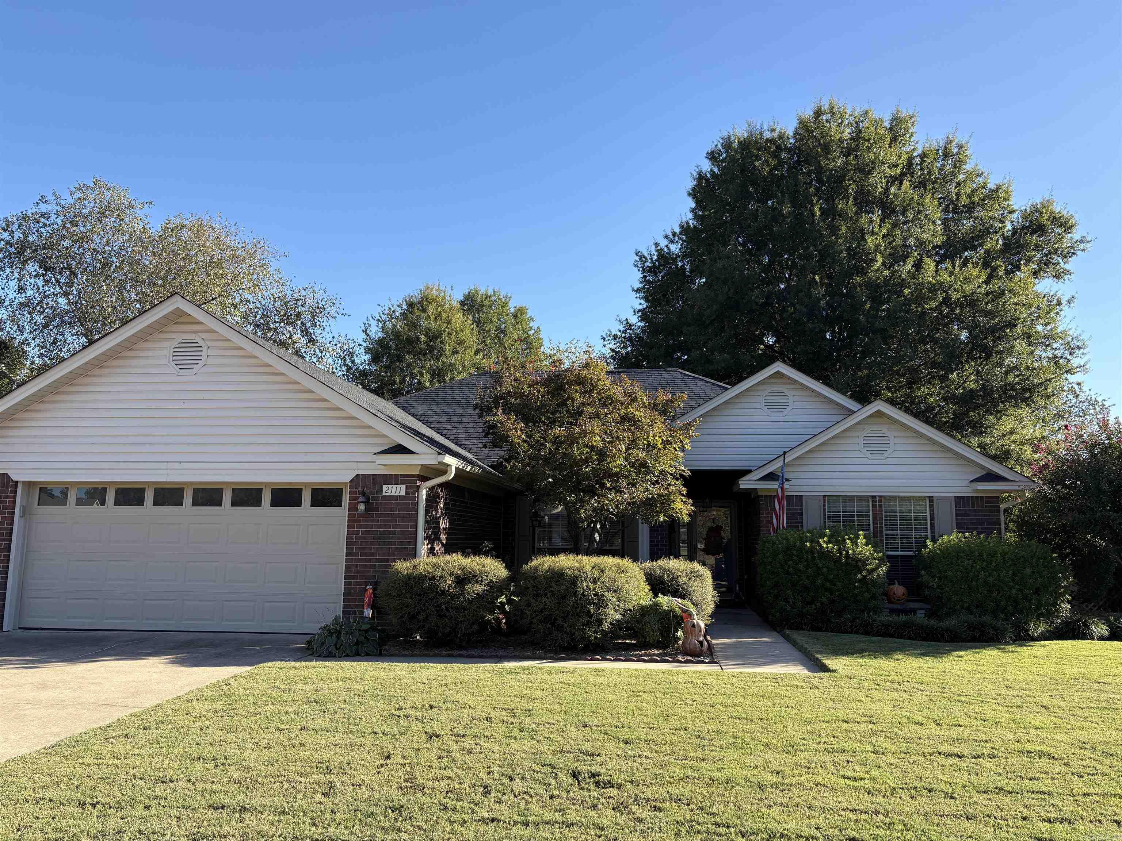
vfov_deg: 53.1
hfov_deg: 67.3
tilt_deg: +8.9
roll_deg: -0.3
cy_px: 420
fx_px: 843
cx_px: 561
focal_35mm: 26
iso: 50
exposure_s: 1/1239
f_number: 1.6
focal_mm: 5.96
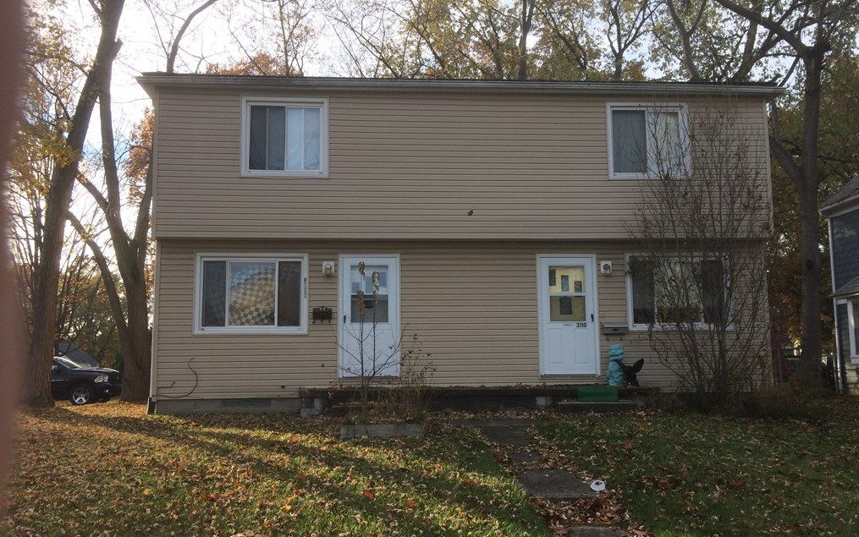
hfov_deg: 61.2
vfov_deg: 40.6
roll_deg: +1.2
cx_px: 427
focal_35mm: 31
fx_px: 726
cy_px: 300
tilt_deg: +6.2
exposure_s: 1/586
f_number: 2.2
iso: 32
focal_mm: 4.15
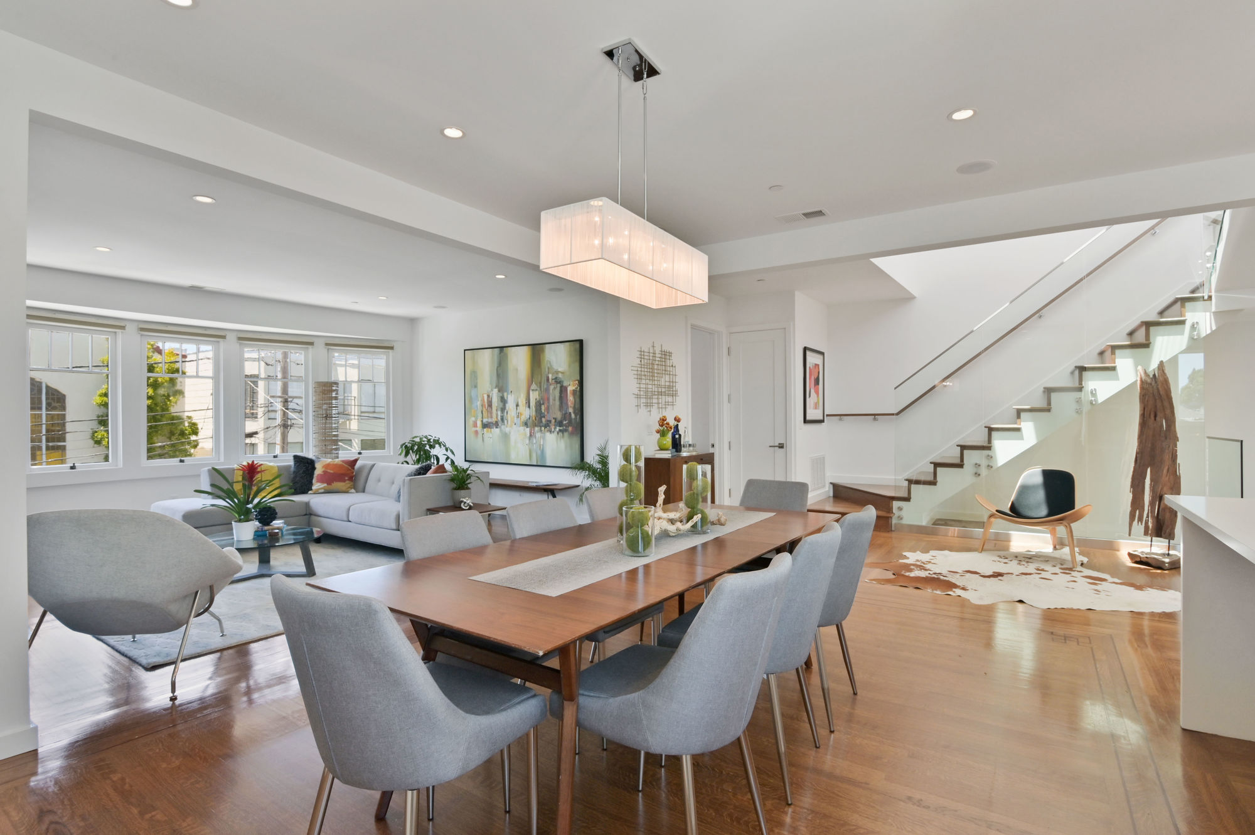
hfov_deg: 93.3
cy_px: 418
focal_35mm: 17
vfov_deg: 70.4
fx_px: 592
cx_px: 628
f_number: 11
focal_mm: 17
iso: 400
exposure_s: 1/100
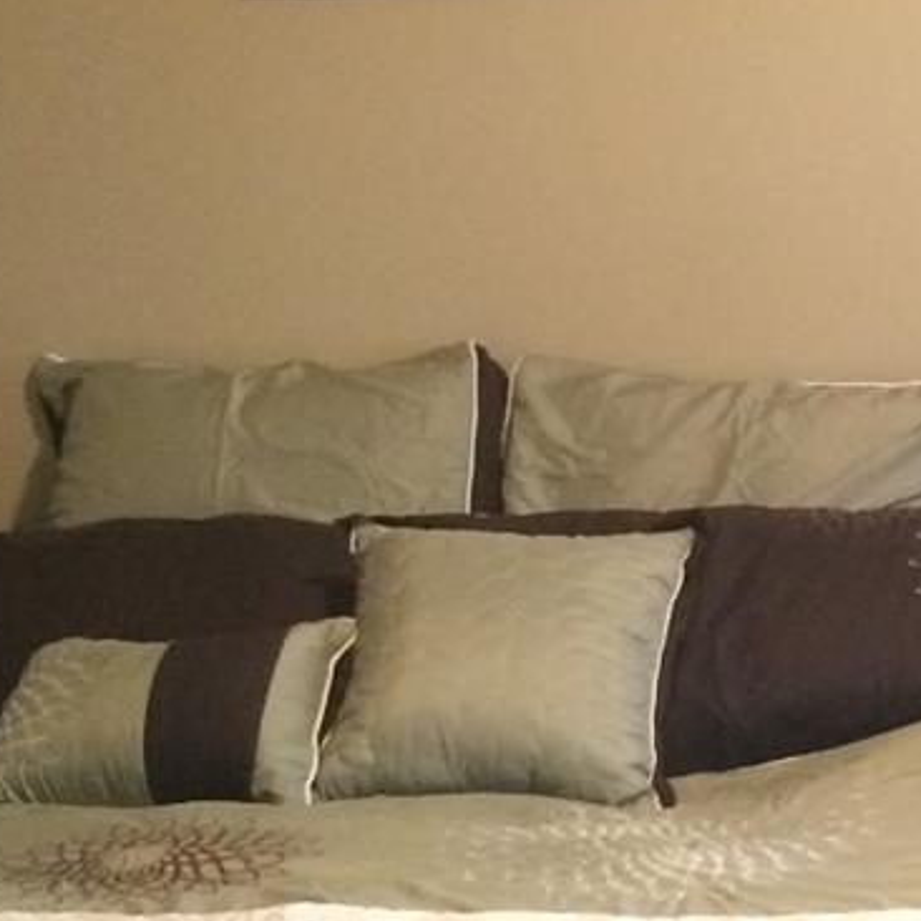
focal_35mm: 105
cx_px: 1004
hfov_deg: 16.1
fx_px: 3161
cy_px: 423
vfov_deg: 16.6
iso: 250
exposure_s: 1/17
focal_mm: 4.15
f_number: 2.2
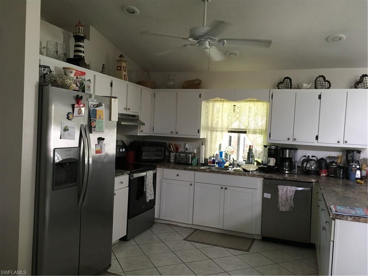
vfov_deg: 48.2
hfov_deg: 61.7
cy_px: 138
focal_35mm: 29
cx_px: 184
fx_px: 308
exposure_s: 1/30
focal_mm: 4.15
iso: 100
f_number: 2.2
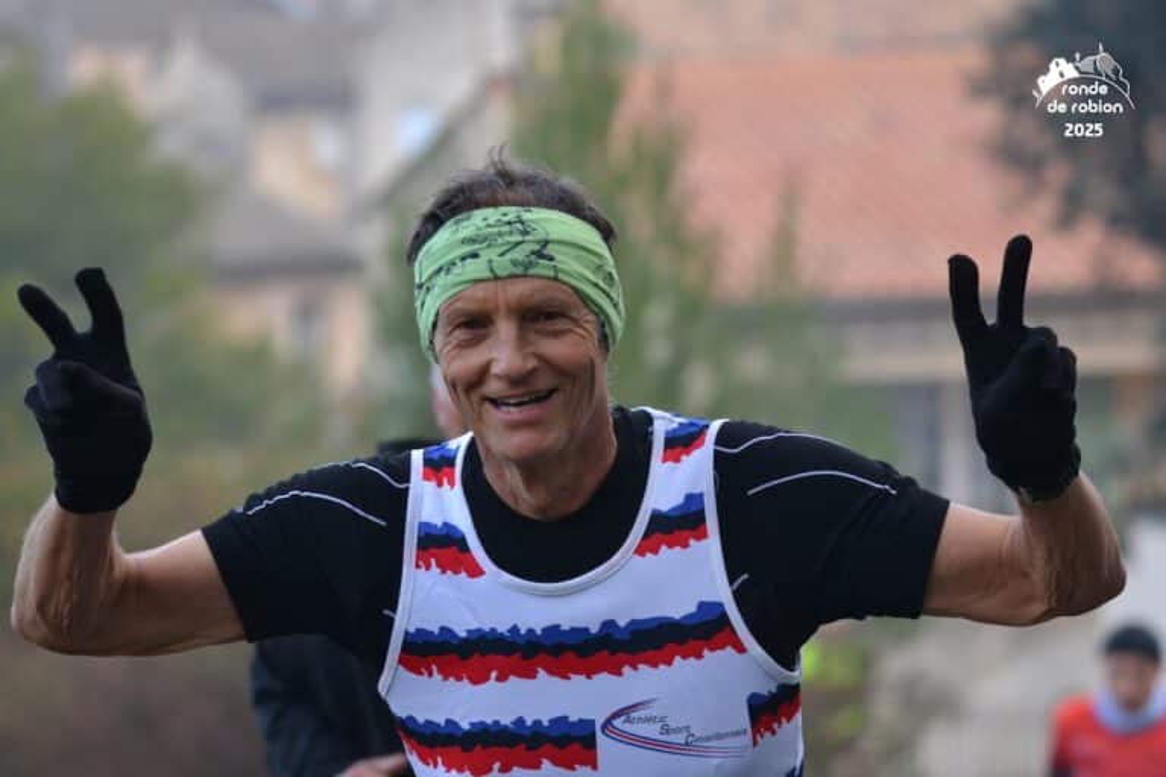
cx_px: 583
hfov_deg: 9.1
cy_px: 388
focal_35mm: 225
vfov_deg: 6.1
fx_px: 7287
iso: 900
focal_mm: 150
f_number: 5
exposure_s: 1/500
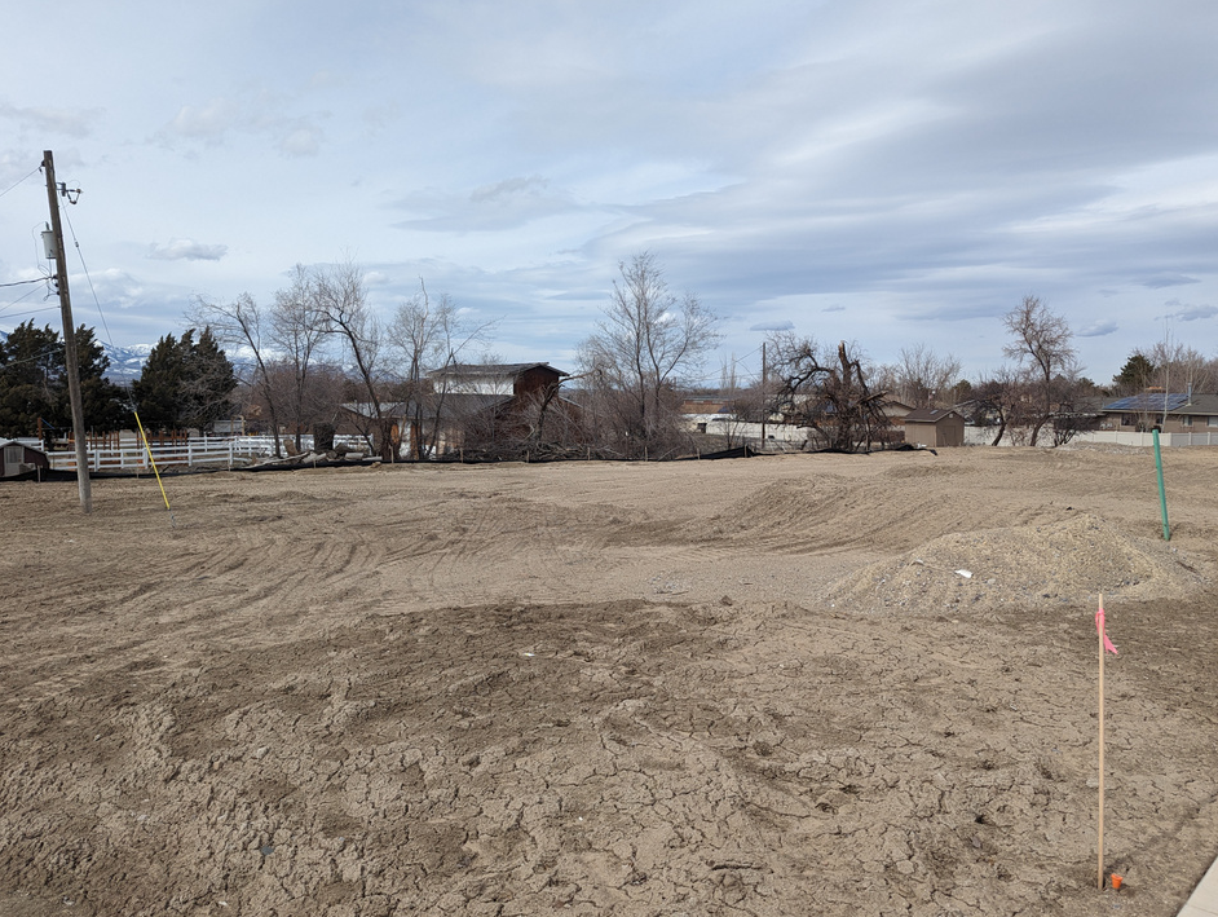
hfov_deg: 67.1
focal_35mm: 26
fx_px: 916
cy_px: 451
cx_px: 564
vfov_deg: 53.2
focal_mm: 6.81
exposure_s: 1/2976
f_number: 1.85
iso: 55
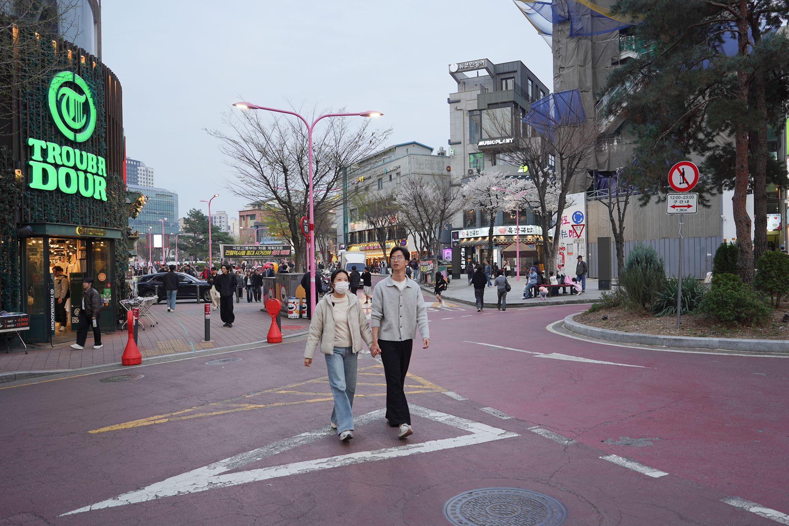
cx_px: 394
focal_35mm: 24
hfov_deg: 73.7
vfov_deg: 53.1
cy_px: 263
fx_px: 526
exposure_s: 1/100
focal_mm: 24
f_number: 2.8
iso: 100
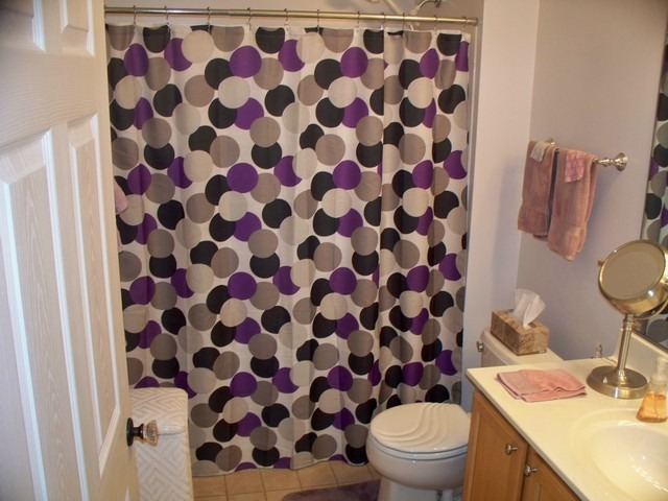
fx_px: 675
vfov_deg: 40.7
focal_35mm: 35
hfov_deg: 52.6
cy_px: 250
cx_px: 334
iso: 200
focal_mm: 7.54
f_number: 2.8
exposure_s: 1/30
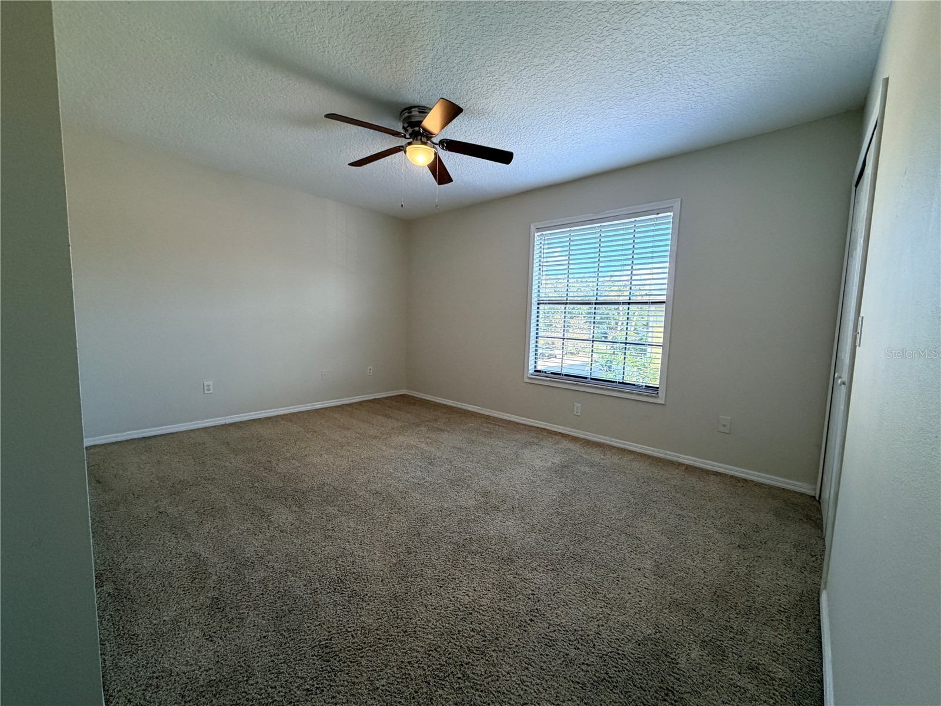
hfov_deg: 102.1
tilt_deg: -4.8
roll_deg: -1.1
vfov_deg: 85.7
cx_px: 470
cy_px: 353
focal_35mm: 14
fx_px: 381
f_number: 2.2
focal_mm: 2.22
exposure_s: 1/120
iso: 200
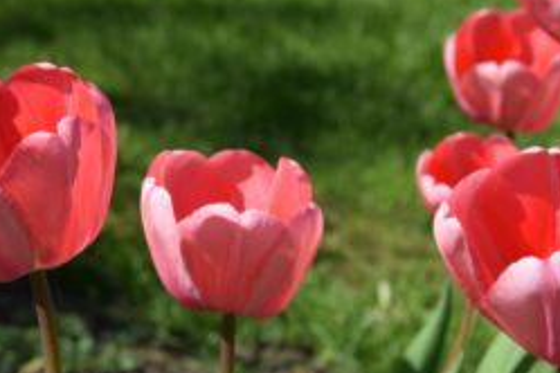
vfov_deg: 9.8
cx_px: 191
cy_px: 221
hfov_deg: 14.6
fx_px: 2178
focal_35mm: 140
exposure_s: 1/200
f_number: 9
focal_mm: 58
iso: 100
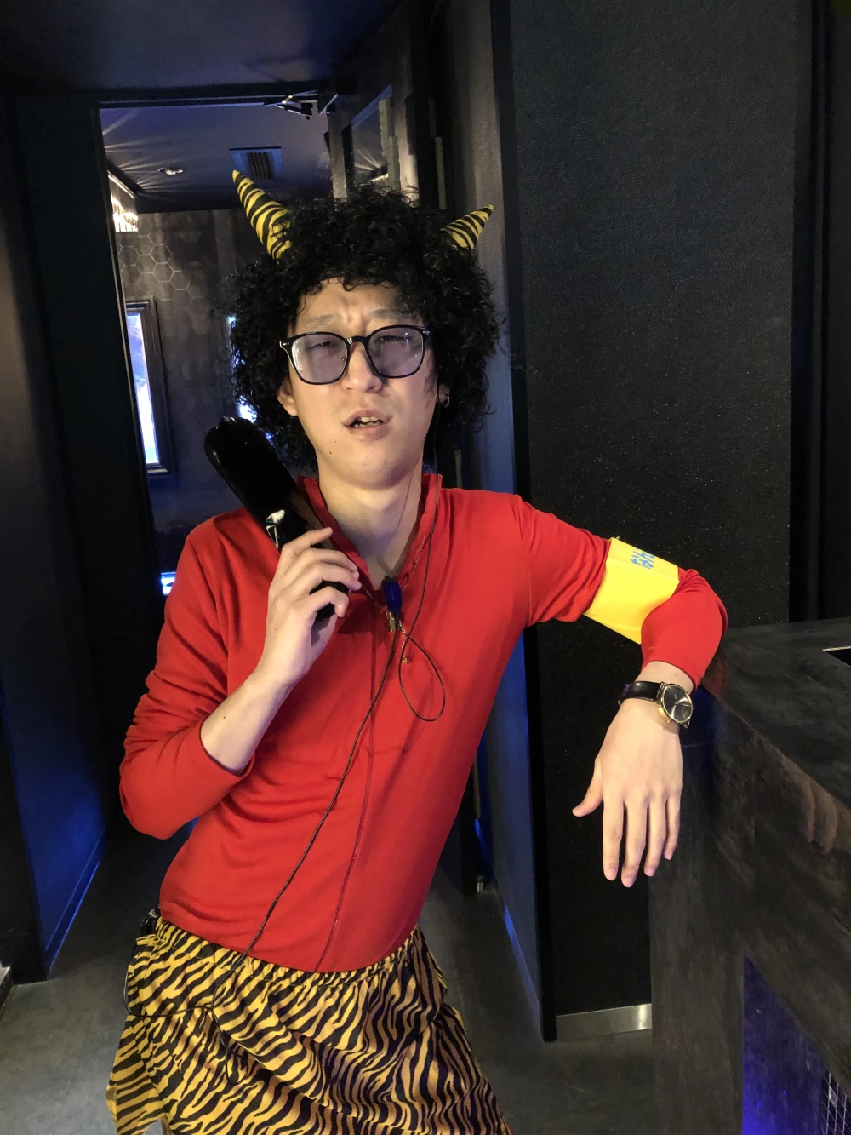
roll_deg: +3.3
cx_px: 426
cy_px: 568
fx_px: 918
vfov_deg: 63.4
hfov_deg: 49.8
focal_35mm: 28
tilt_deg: -10.8
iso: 80
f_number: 1.8
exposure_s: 1/4
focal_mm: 3.99
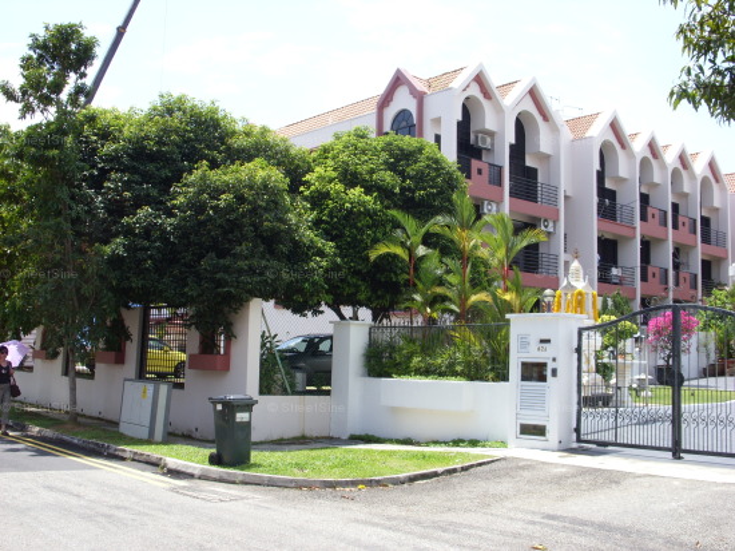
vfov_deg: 37.7
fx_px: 807
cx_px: 368
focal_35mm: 38
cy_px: 276
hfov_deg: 49.0
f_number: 4.9
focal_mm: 6.3
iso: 50
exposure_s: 1/218
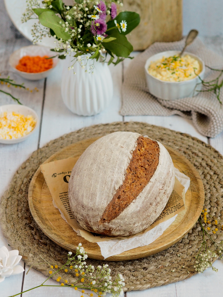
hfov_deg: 16.4
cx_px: 112
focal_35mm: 90
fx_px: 773
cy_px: 148
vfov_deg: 21.8
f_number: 3.2
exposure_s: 1/250
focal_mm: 45
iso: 1250
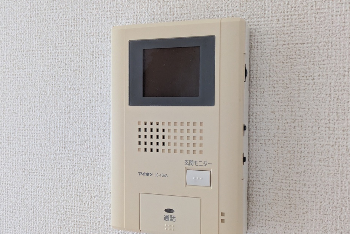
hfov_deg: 36.9
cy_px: 129
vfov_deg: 25.1
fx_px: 525
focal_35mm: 54
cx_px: 175
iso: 321
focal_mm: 5.43
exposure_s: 1/120
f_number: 1.89
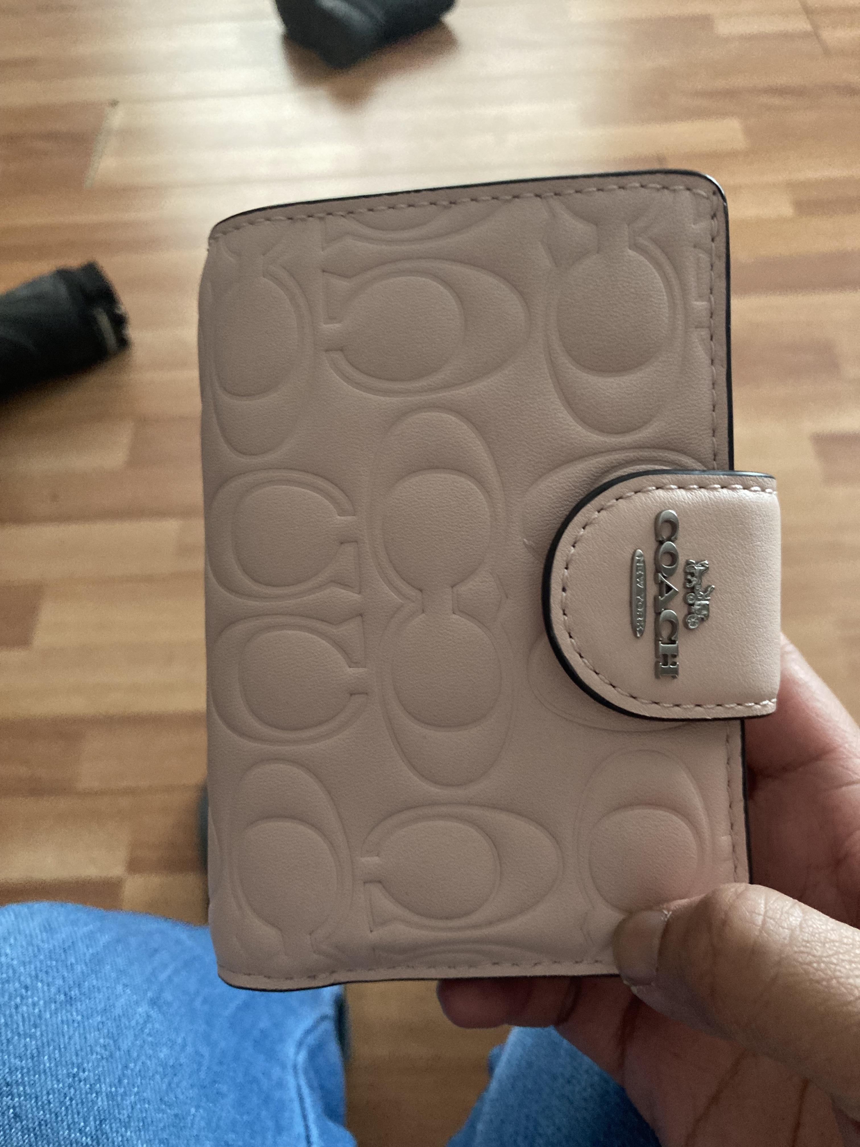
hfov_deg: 49.7
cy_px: 574
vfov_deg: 63.4
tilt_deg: -54.2
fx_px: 928
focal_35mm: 28
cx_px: 430
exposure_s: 1/33
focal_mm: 3.99
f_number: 1.8
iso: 400
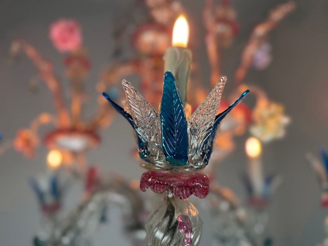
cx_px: 164
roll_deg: +1.3
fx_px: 227
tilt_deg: +20.7
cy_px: 123
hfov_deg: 71.6
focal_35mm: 24
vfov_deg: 56.8
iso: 200
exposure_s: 1/100
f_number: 1.78
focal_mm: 6.76
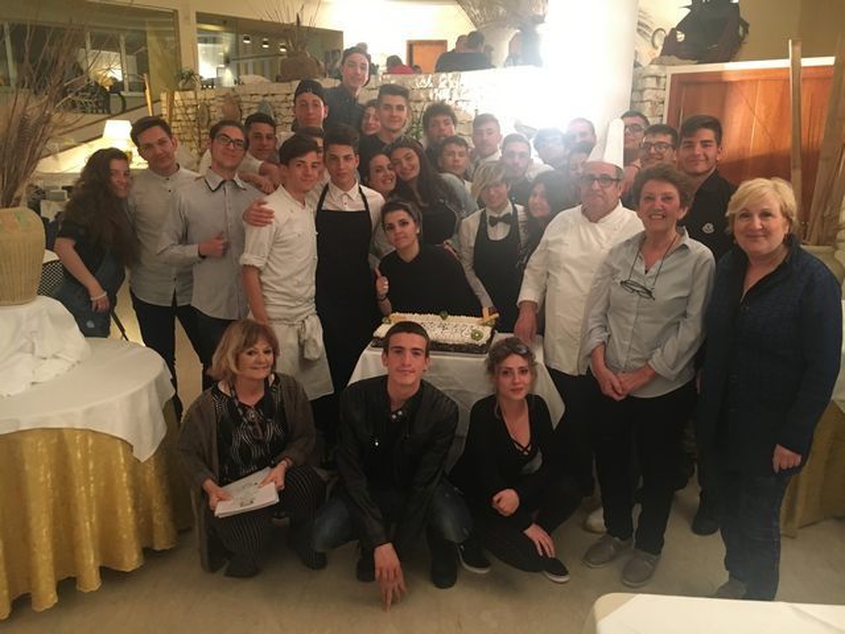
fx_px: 708
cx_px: 422
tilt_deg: -13.6
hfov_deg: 61.7
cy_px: 317
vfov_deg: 48.2
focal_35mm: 29
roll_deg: -1.5
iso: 200
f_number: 2.2
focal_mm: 4.15
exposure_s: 1/20
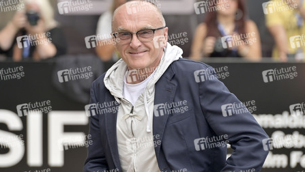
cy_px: 91
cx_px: 152
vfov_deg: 5.8
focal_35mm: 211
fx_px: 1707
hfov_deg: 10.2
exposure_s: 1/800
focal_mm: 200
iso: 320
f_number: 5
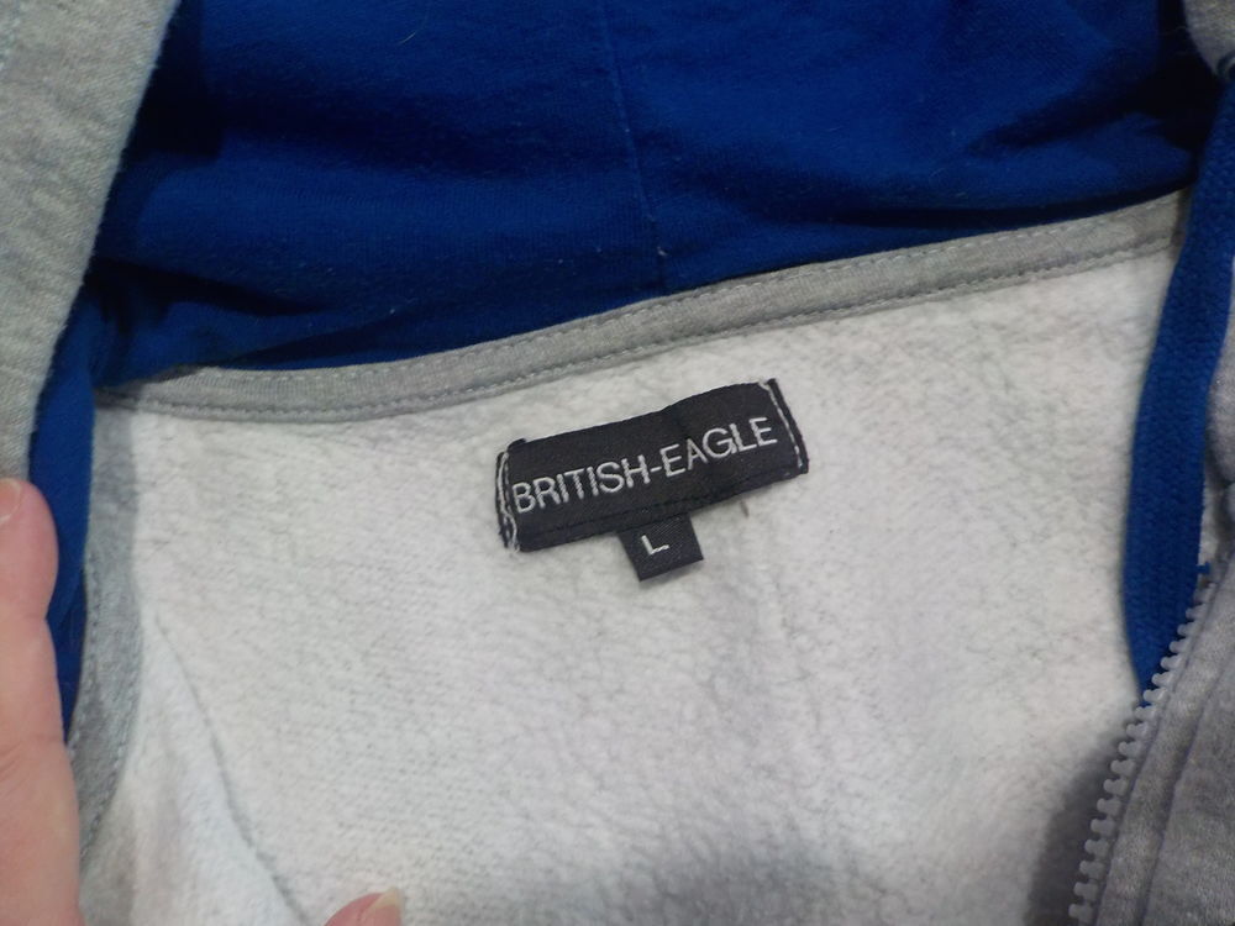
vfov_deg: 46.8
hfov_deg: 60.0
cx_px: 618
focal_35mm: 30
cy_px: 463
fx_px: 1070
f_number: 3.3
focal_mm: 4.1
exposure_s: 1/30
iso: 250
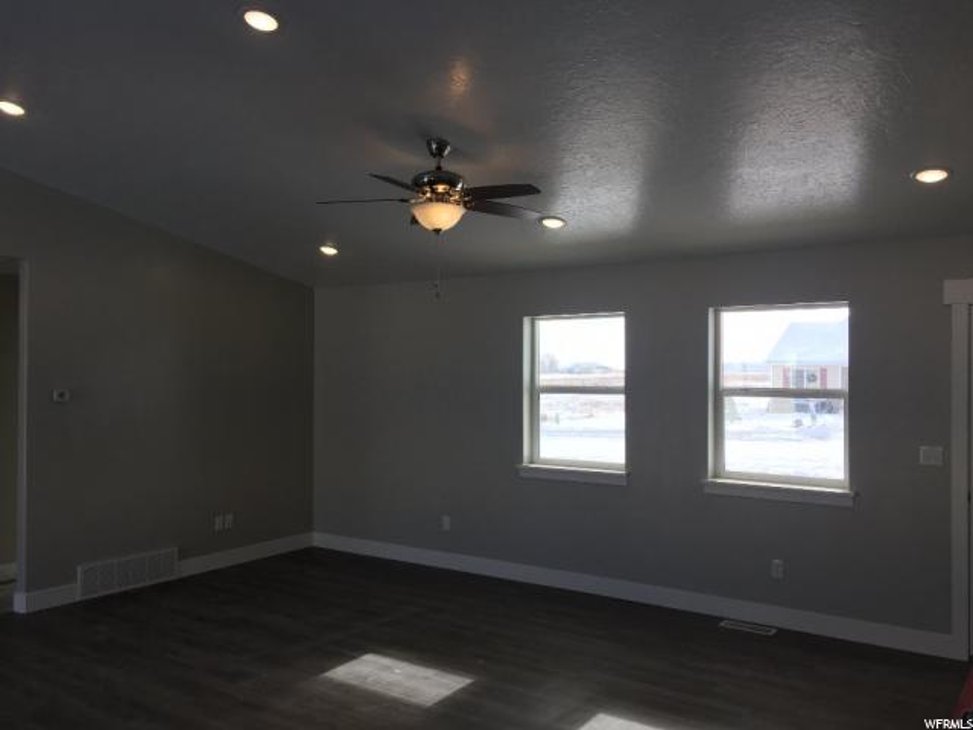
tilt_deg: -0.4
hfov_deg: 61.7
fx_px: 815
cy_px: 365
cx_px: 486
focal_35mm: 29
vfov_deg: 48.2
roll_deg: -0.3
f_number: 2.2
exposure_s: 1/373
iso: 32
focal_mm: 4.15
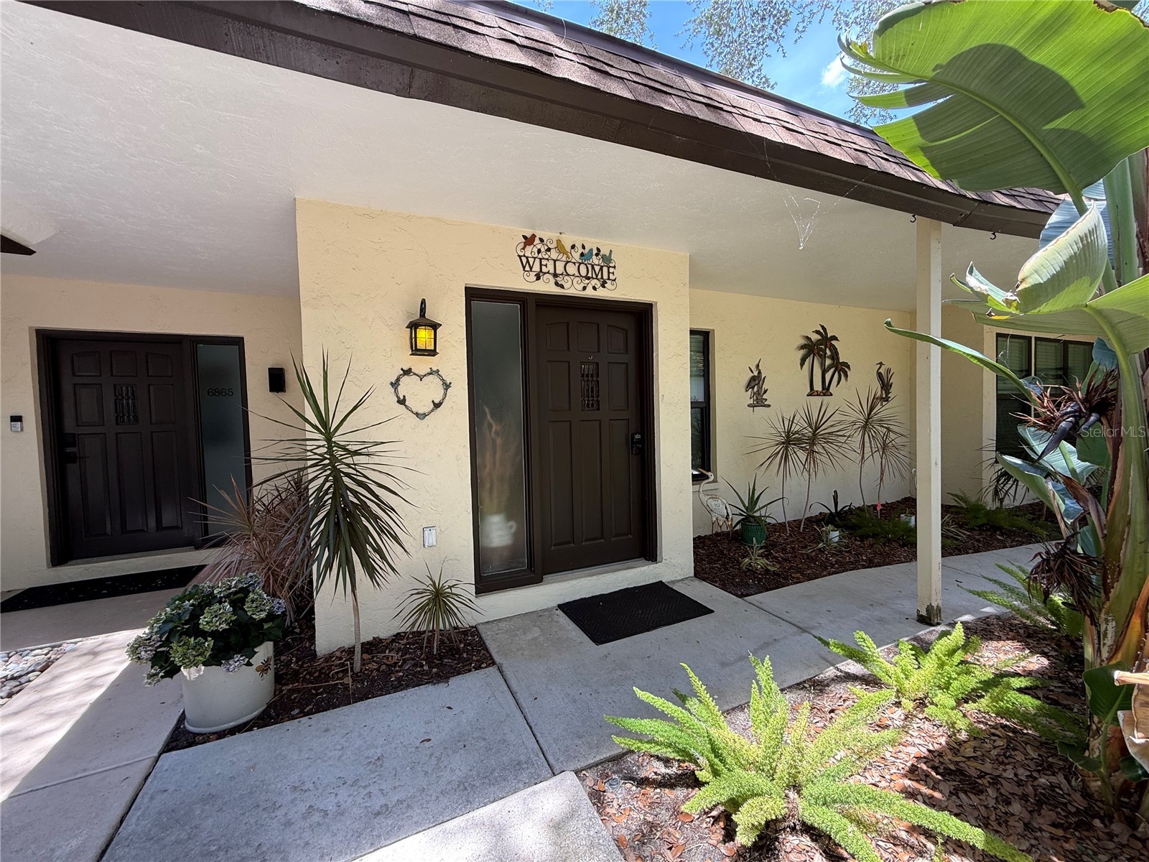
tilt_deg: -2.2
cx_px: 574
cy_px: 431
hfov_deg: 102.1
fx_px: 465
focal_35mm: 14
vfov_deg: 85.7
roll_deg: +1.2
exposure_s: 1/99
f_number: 2.2
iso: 50
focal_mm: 2.22
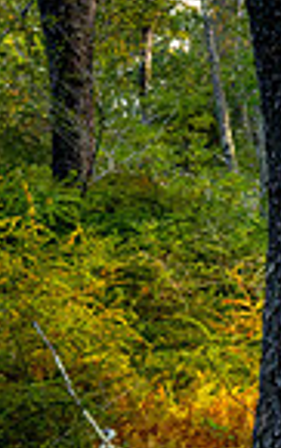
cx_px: 883
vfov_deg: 11.6
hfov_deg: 6.6
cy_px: 465
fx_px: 2187
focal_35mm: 179
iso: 8000
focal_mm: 44
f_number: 22
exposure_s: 1/60
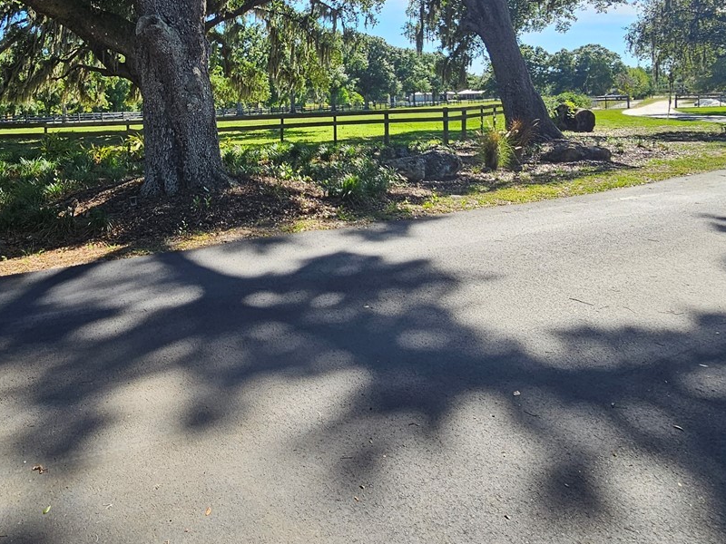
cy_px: 108
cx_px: 242
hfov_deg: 65.5
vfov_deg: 49.9
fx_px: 545
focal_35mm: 26
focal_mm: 2.2
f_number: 2.2
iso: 50
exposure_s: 1/950
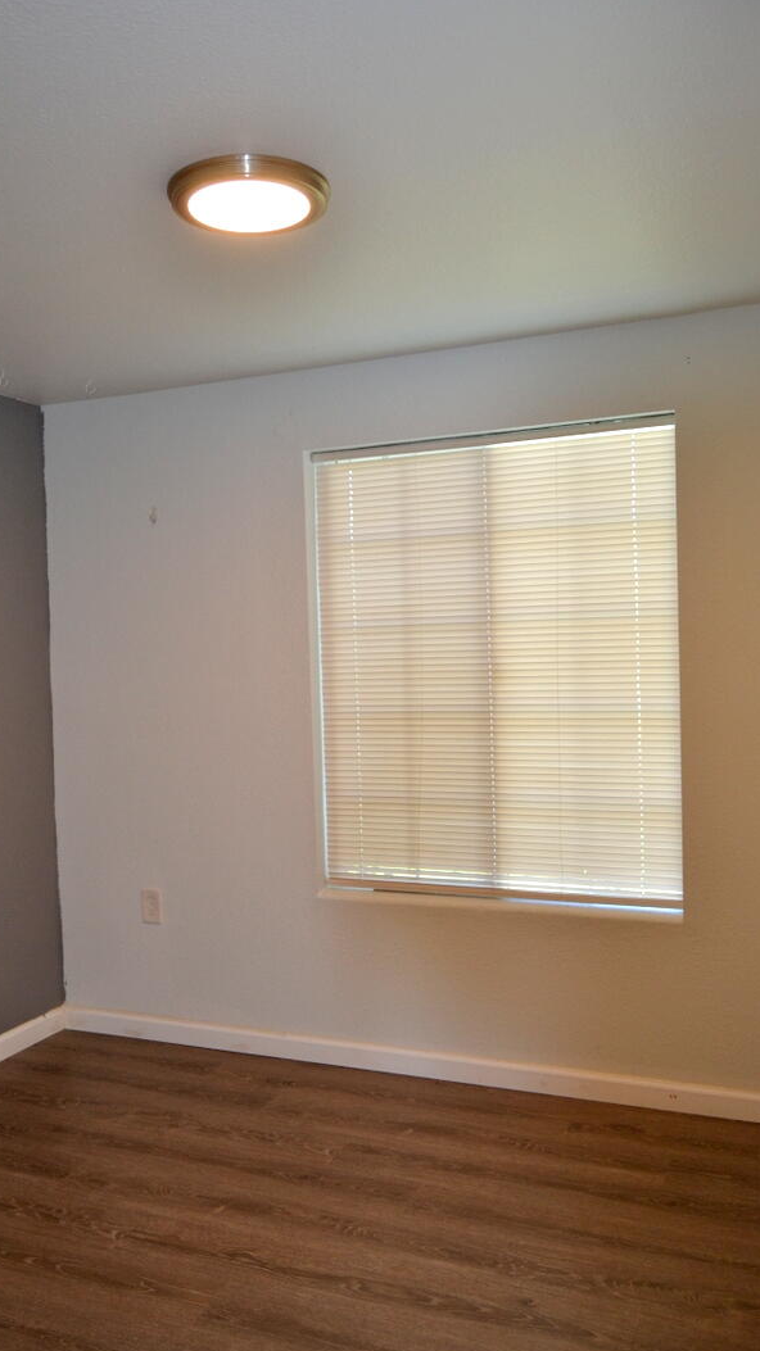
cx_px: 343
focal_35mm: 29
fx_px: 1039
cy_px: 677
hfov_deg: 40.1
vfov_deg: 66.1
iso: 400
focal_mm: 18
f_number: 4
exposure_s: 1/100
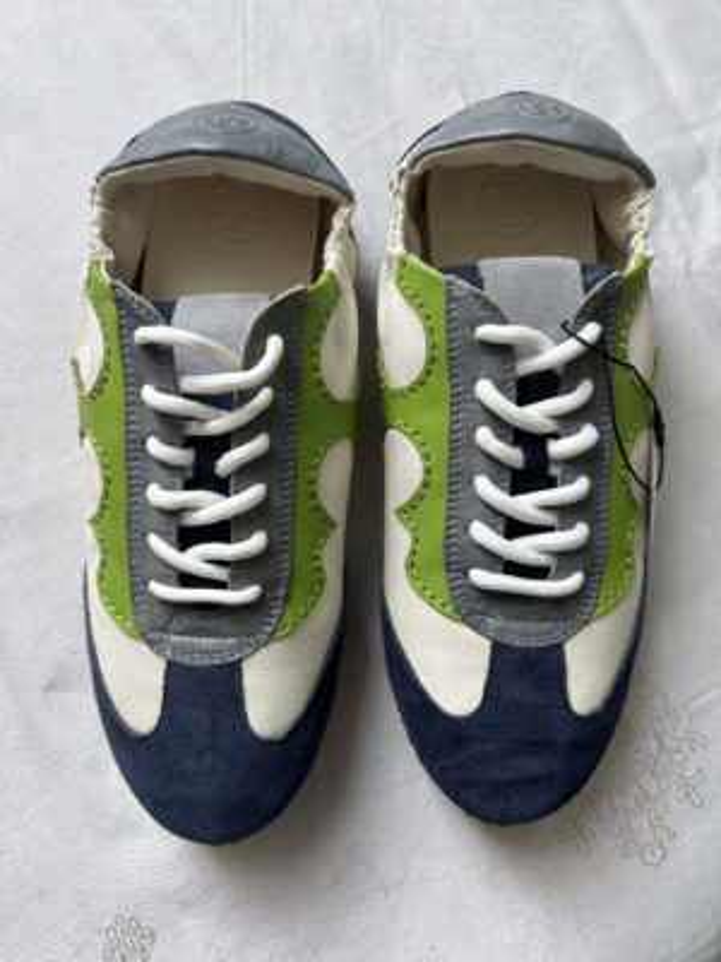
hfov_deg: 53.1
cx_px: 360
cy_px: 481
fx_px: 722
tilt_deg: -82.5
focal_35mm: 26
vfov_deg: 67.3
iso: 40
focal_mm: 5.7
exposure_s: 1/184
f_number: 1.5
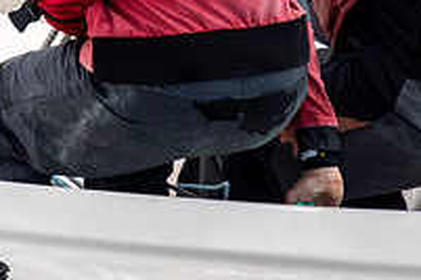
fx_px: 15167
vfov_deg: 1.1
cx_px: 84
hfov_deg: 1.6
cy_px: -118
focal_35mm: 1297
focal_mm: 300
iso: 250
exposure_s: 1/3200
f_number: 4
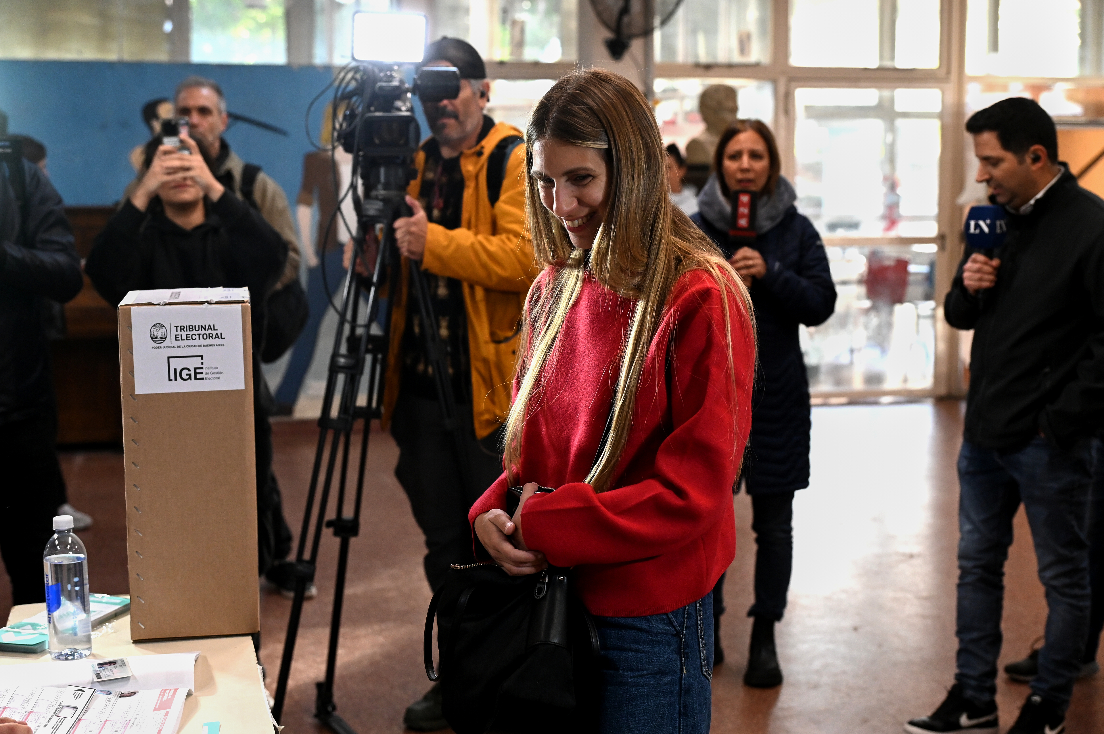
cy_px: 367
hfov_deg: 36.9
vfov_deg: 25.0
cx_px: 552
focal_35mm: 54
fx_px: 1655
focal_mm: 54
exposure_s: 1/160
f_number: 4
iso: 3200
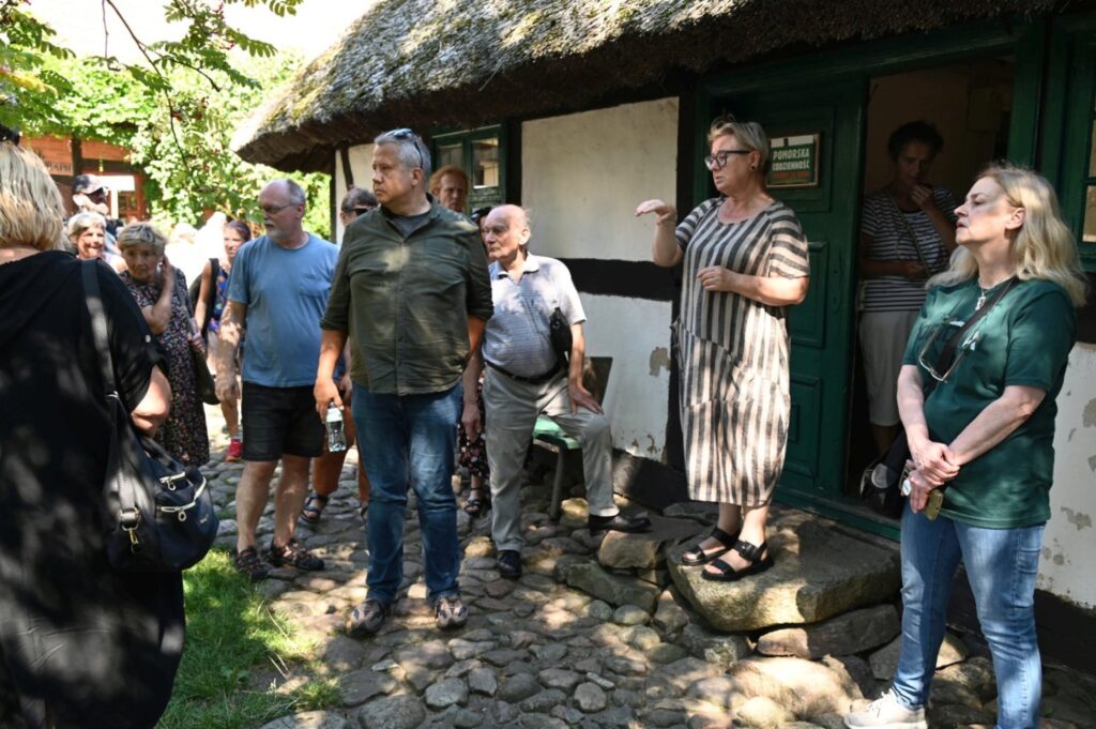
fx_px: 973
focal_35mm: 32
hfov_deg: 58.8
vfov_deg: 41.1
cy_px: 364
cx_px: 548
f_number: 5.6
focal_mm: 32
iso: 500
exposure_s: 1/125
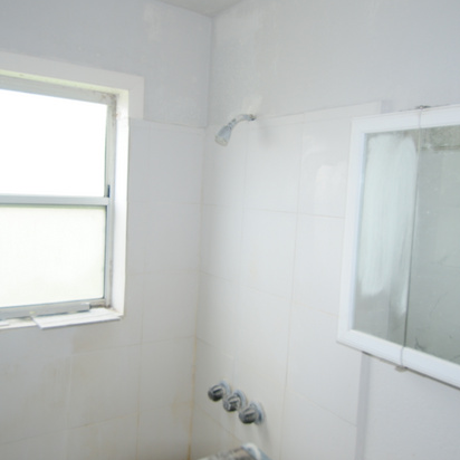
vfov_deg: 54.6
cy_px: 236
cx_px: 188
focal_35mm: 30
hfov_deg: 54.2
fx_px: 446
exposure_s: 1/100
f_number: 4
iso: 250
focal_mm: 15
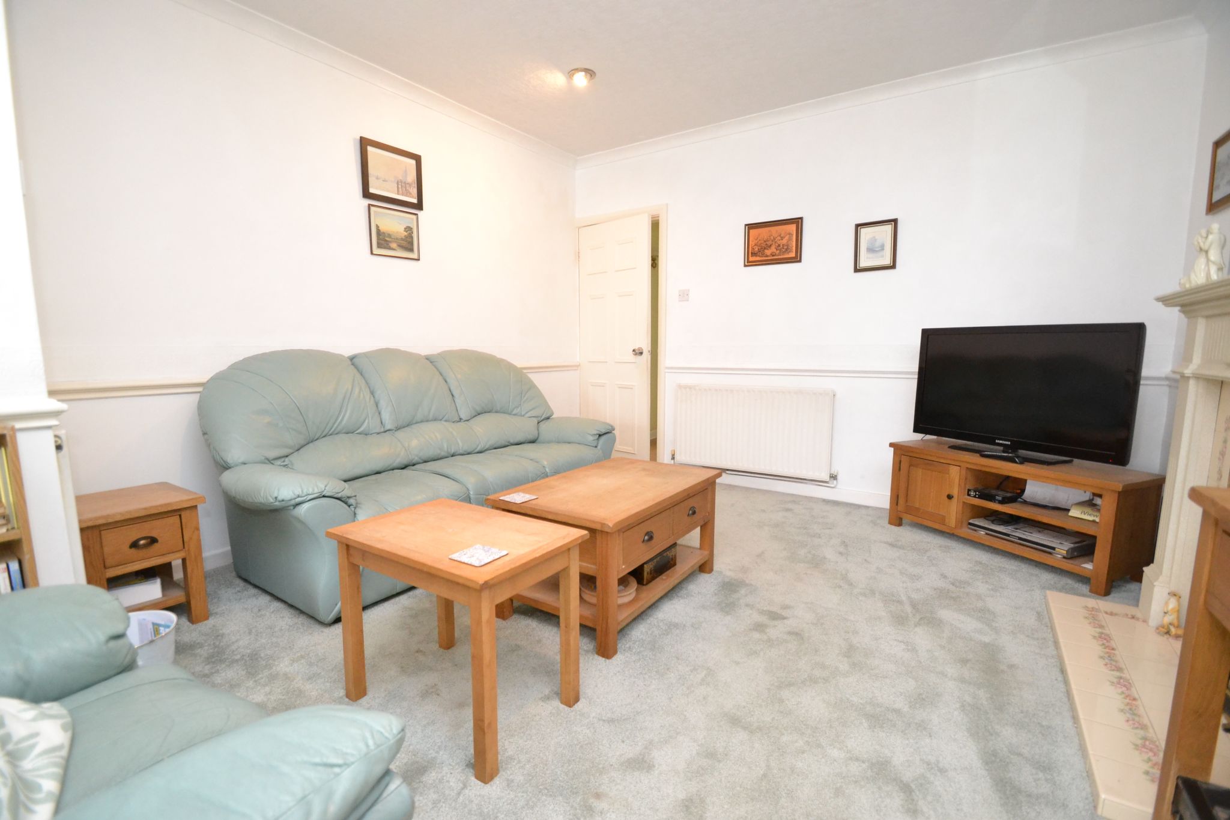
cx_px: 615
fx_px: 512
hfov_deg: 100.4
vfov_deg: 77.3
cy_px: 410
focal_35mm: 15
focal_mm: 10
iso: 2200
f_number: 3.5
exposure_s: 1/60
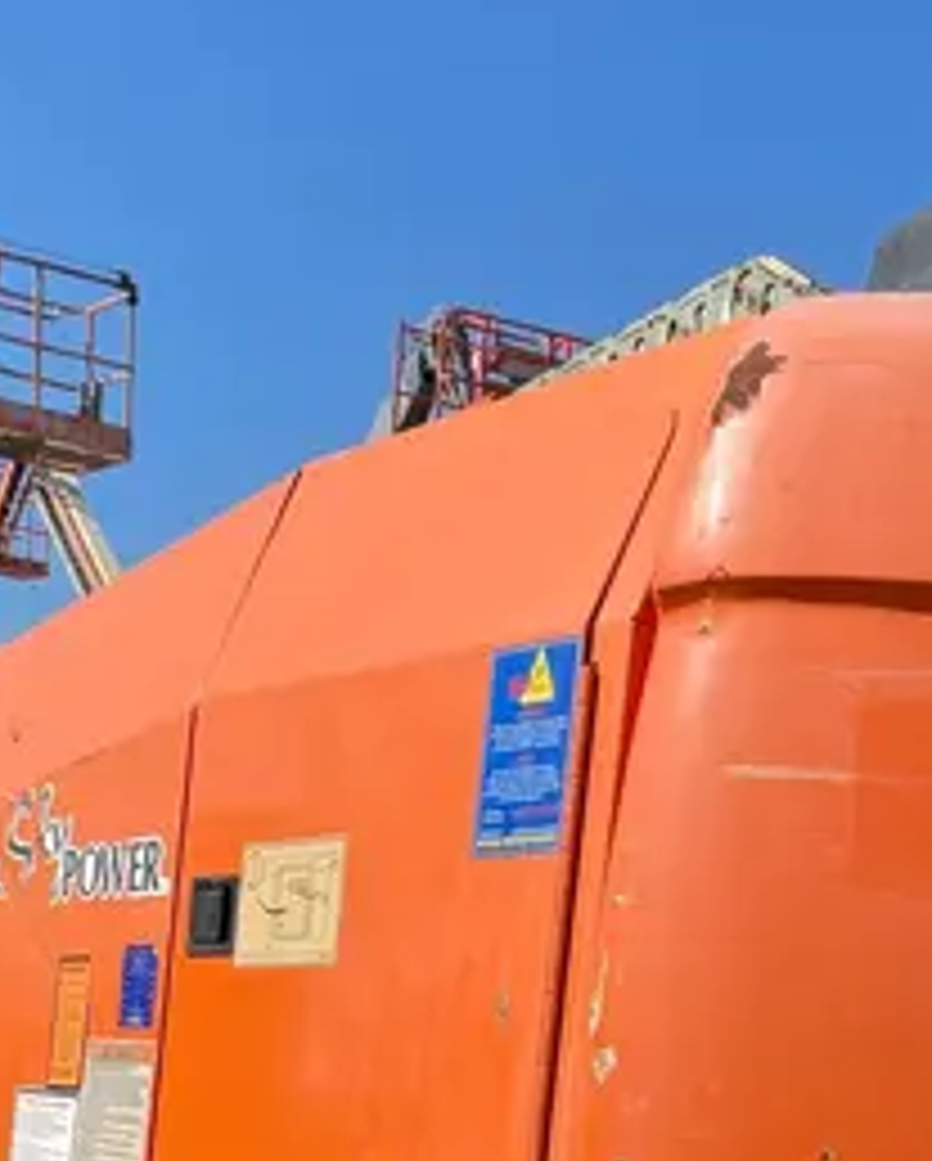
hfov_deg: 21.3
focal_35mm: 72
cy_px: 1429
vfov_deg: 23.8
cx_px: 567
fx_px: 2478
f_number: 1.6
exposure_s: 1/4651
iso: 50
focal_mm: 4.2
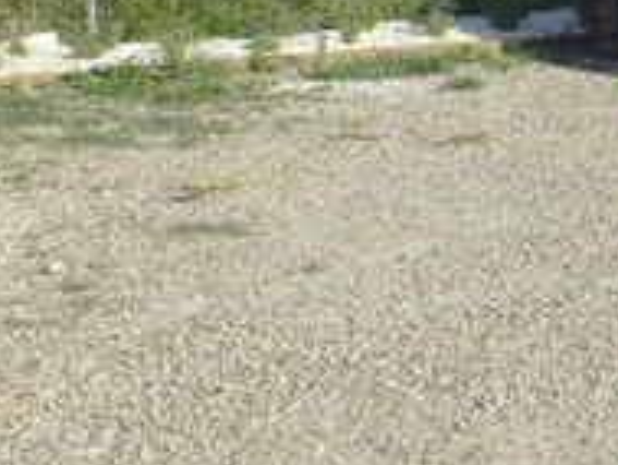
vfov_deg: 10.0
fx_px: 2608
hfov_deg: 12.9
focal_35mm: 146
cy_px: -69
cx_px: 860
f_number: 4.2
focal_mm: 8.1
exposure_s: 1/1000
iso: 160
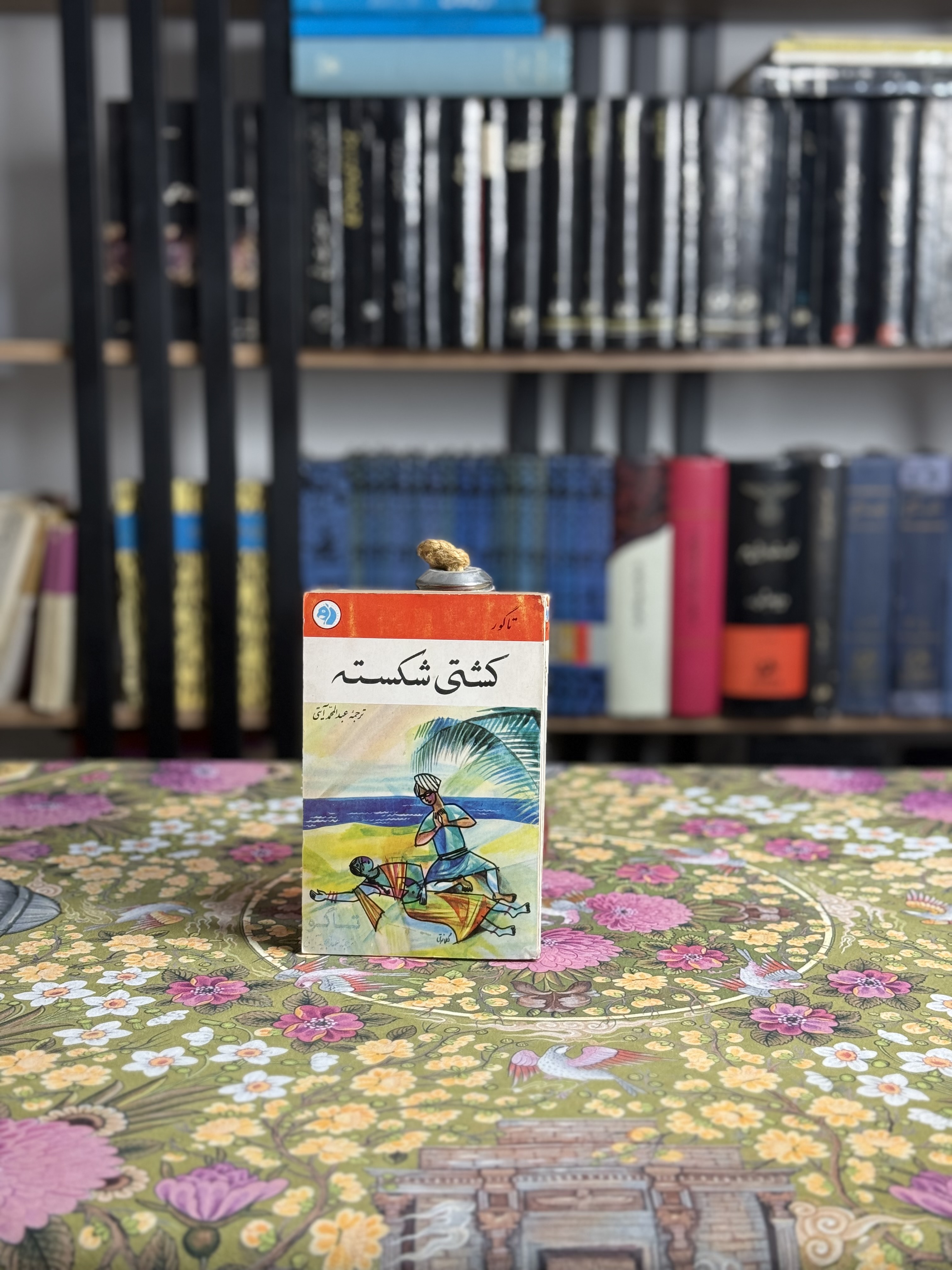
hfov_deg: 30.3
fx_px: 1760
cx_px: 476
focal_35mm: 48
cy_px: 635
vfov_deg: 39.7
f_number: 1.78
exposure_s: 1/100
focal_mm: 6.76
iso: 125
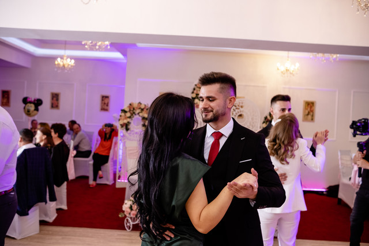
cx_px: 184
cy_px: 123
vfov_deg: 37.9
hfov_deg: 54.4
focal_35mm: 35
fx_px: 359
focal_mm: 23
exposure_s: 1/200
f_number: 2.5
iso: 800
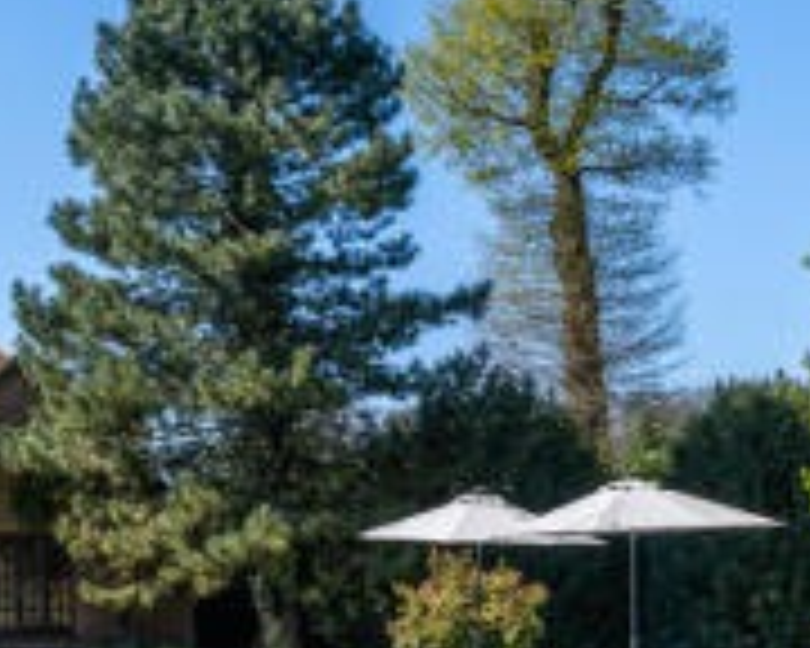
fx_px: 2086
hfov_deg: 21.8
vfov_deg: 17.5
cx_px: 189
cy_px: 533
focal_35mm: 87
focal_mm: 35
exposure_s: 1/2500
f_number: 4
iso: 200
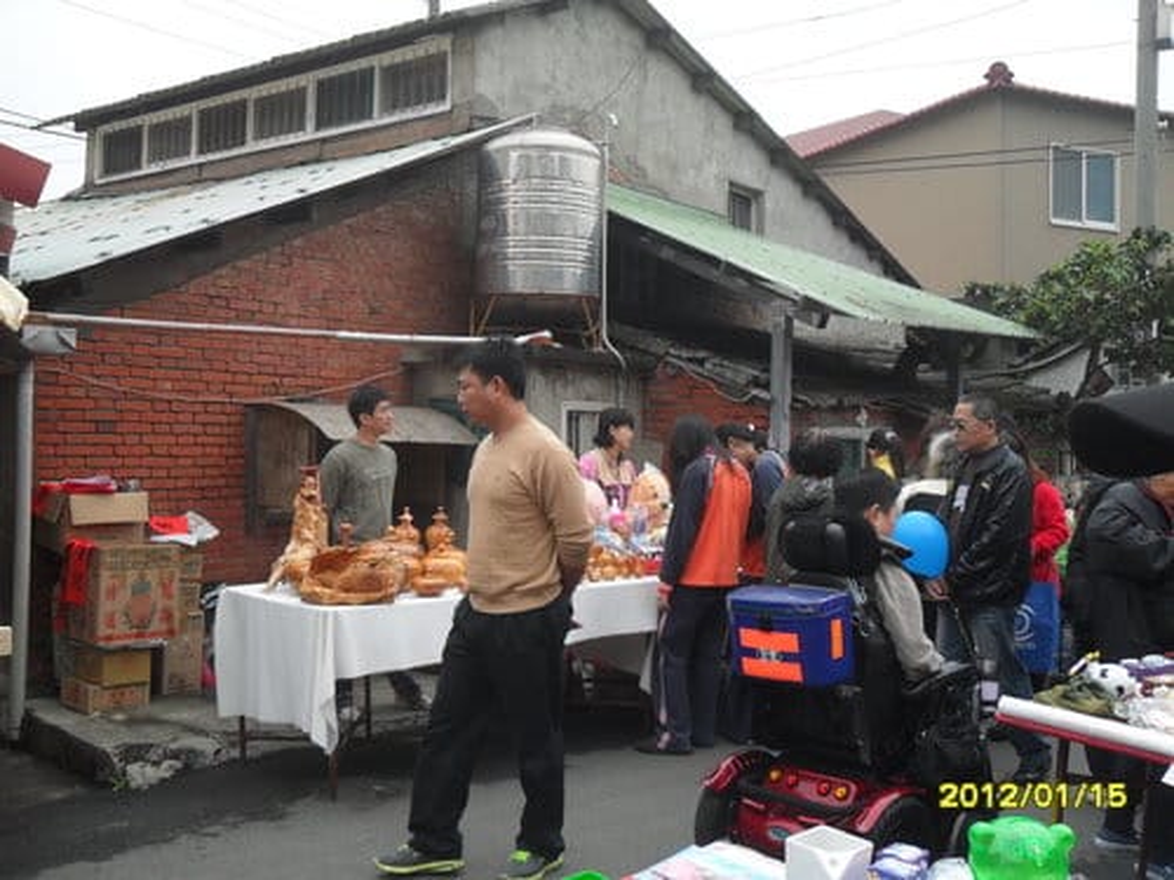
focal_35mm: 35
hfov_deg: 52.6
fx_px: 1187
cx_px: 587
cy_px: 440
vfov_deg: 40.7
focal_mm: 6.2
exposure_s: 1/500
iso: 100
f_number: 2.8
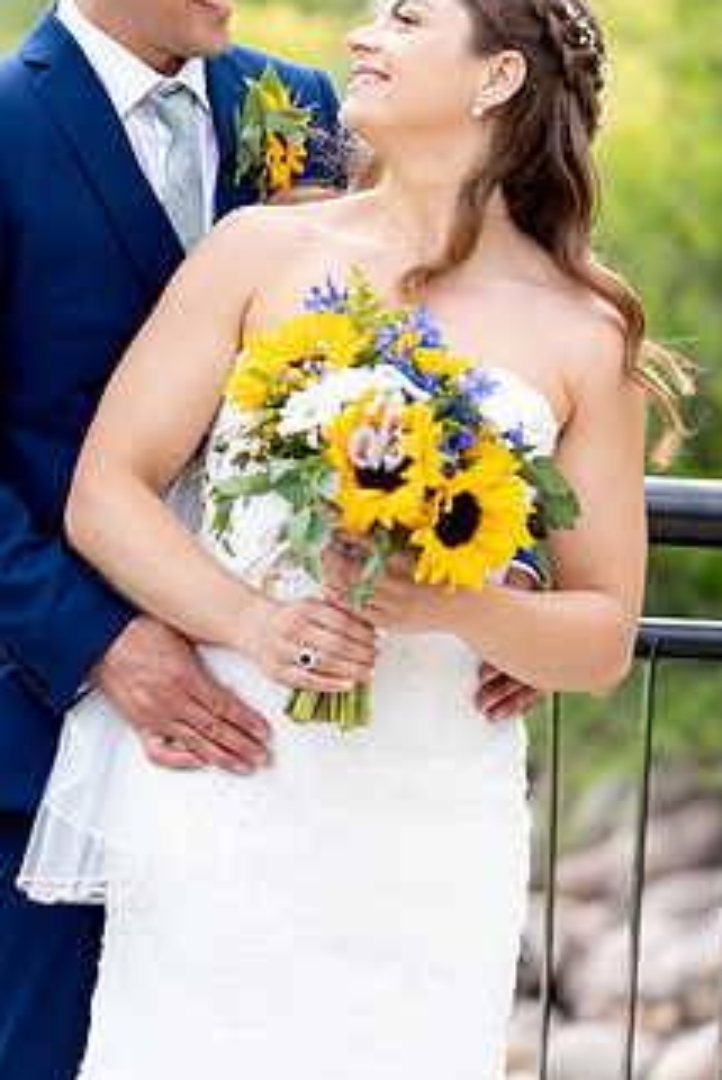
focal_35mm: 125
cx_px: 233
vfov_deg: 16.4
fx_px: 3752
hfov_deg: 11.0
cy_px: 398
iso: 80
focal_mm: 89
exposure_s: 1/320
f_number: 2.8
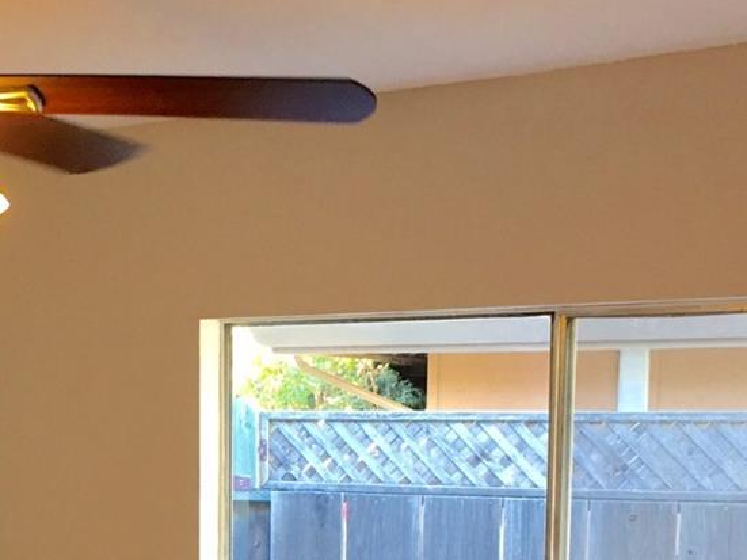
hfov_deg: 24.1
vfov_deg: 17.9
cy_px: 633
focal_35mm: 79
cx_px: 96
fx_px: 1704
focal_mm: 4.15
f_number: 2.2
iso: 32
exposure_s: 1/15
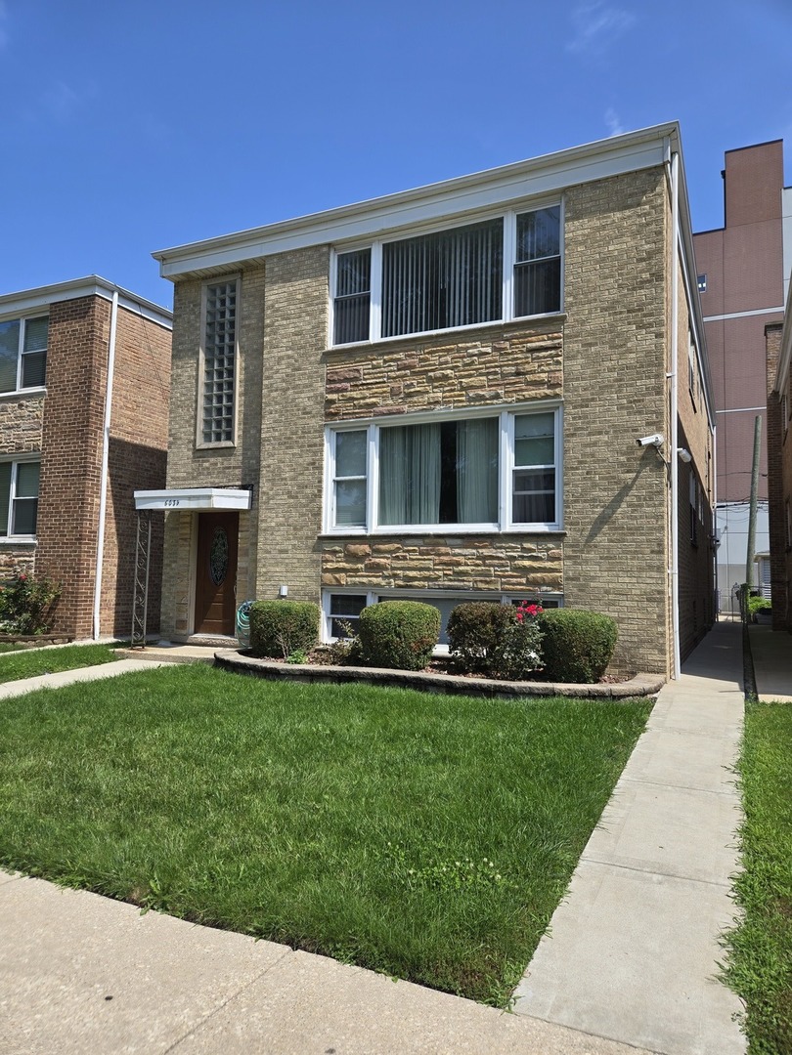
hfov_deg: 58.9
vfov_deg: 73.9
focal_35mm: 23
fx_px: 702
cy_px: 528
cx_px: 396
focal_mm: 5.4
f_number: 1.8
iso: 25
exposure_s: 1/1889
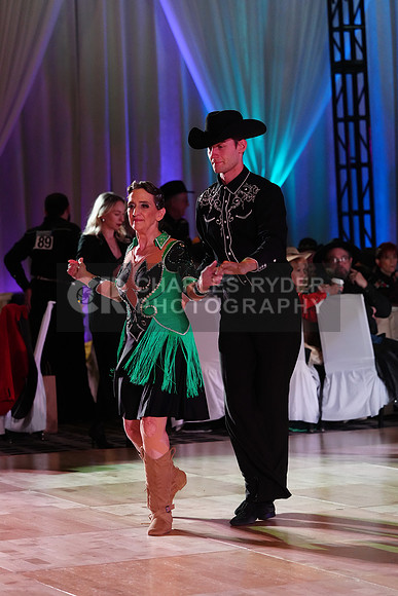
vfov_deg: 15.9
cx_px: 199
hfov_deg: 10.6
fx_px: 2138
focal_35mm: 129
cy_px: 298
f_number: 4
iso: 4000
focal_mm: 129
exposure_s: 1/400
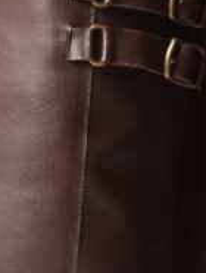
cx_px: -295
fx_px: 2612
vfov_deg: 6.0
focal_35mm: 330
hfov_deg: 4.4
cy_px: 98
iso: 400
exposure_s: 1/125
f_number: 7.1
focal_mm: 50
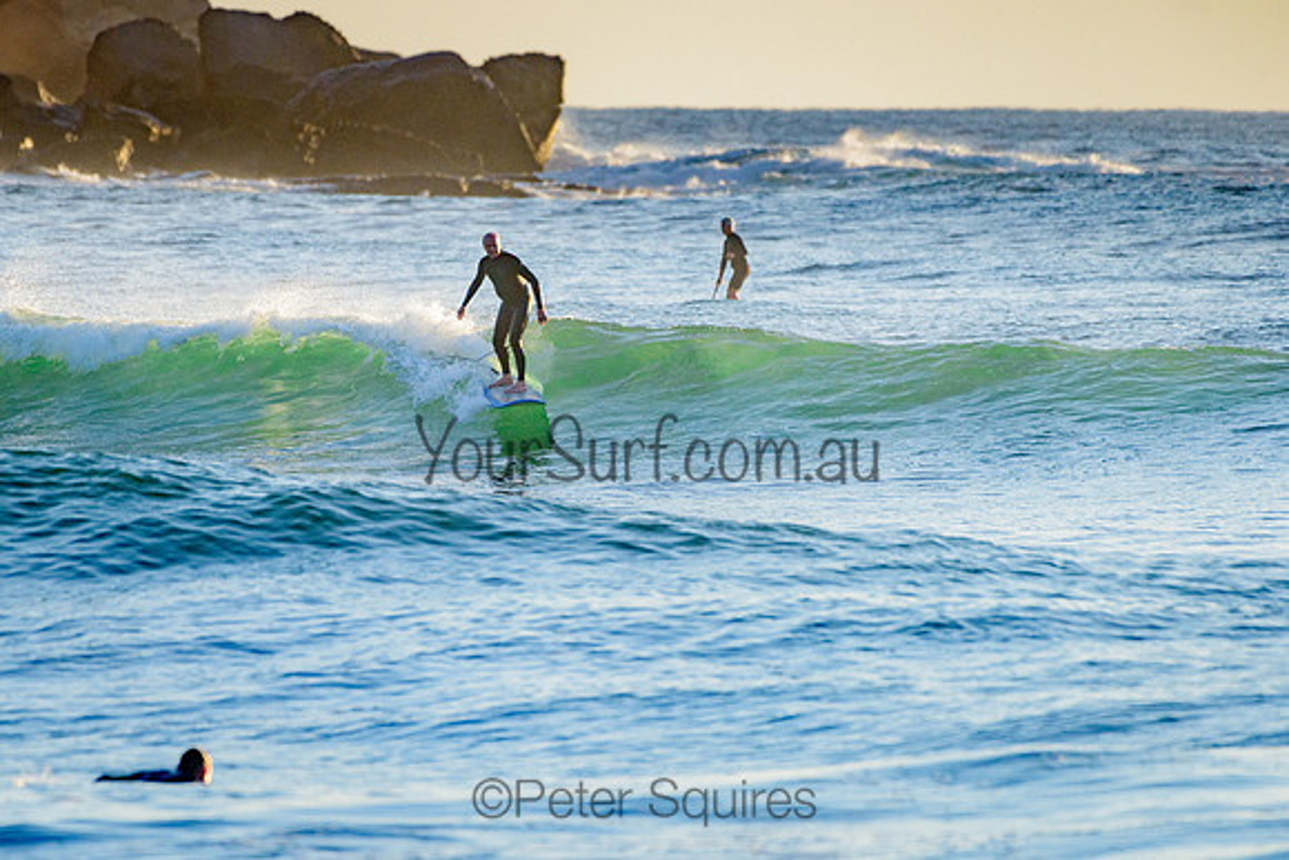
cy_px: 483
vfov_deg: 2.2
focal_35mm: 613
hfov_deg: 3.4
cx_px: 505
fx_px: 21945
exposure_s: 1/2000
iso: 400
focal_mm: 500
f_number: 5.6
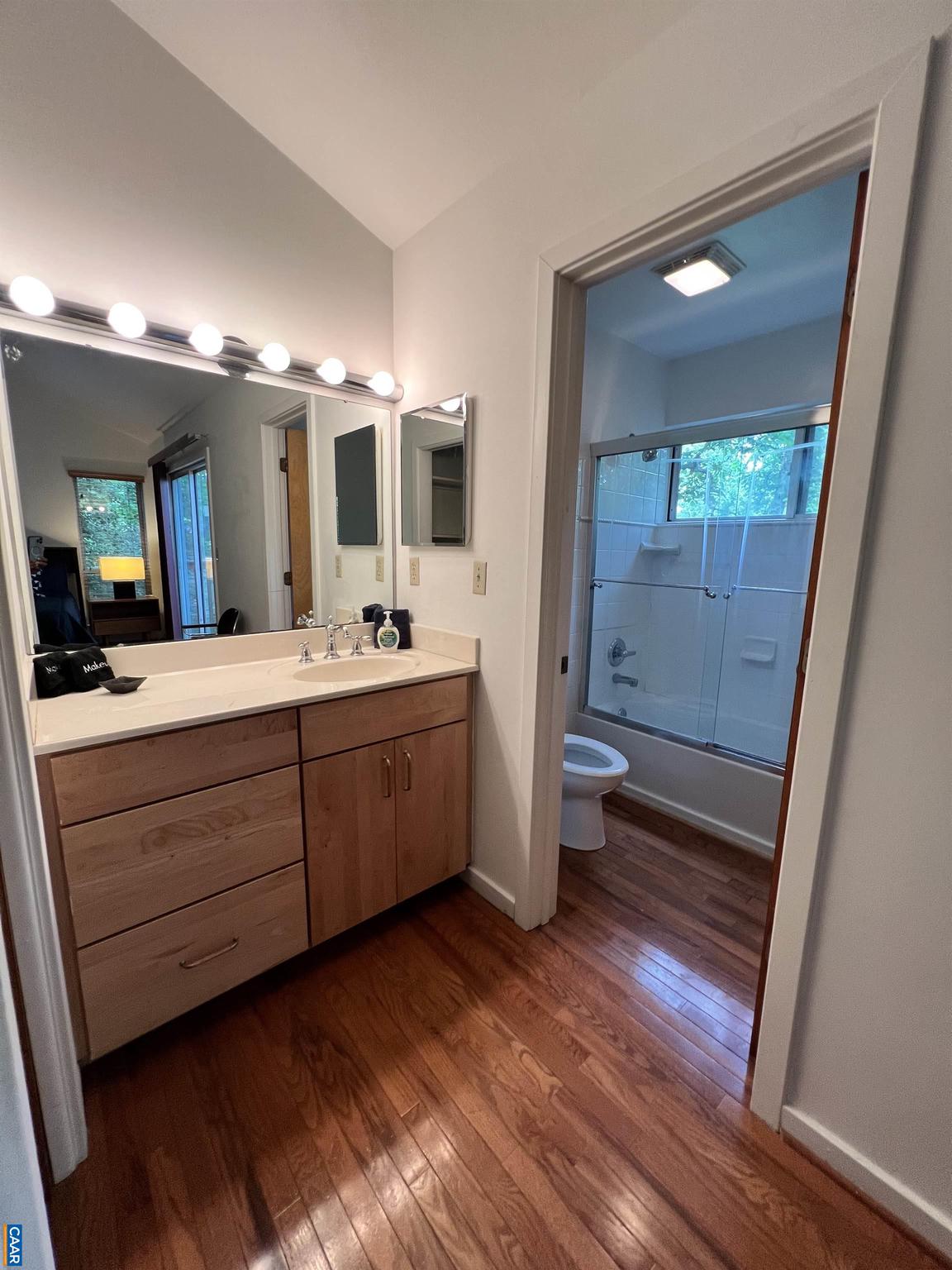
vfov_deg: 106.2
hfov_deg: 89.9
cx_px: 476
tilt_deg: -9.1
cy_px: 635
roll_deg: -1.2
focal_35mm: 13
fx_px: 477
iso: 200
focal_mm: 1.57
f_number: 1.8
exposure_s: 1/120
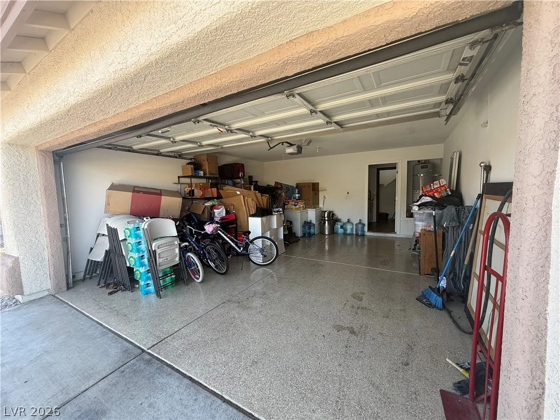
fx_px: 226
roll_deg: +0.7
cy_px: 210
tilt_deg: -3.2
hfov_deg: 102.1
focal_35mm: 14
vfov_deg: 85.7
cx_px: 280
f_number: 2.2
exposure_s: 1/99
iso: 50
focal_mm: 2.22
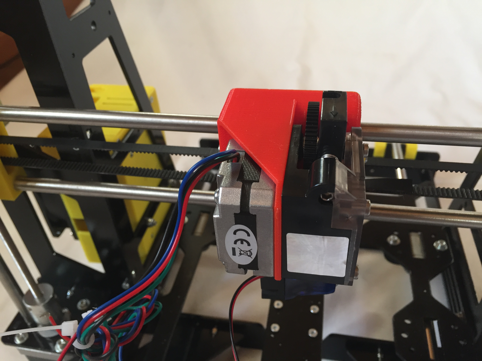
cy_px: 180
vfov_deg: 48.2
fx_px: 404
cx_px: 241
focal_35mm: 29
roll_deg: +3.8
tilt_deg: -37.8
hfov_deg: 61.7
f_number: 2.2
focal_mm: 4.15
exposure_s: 1/33
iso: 100
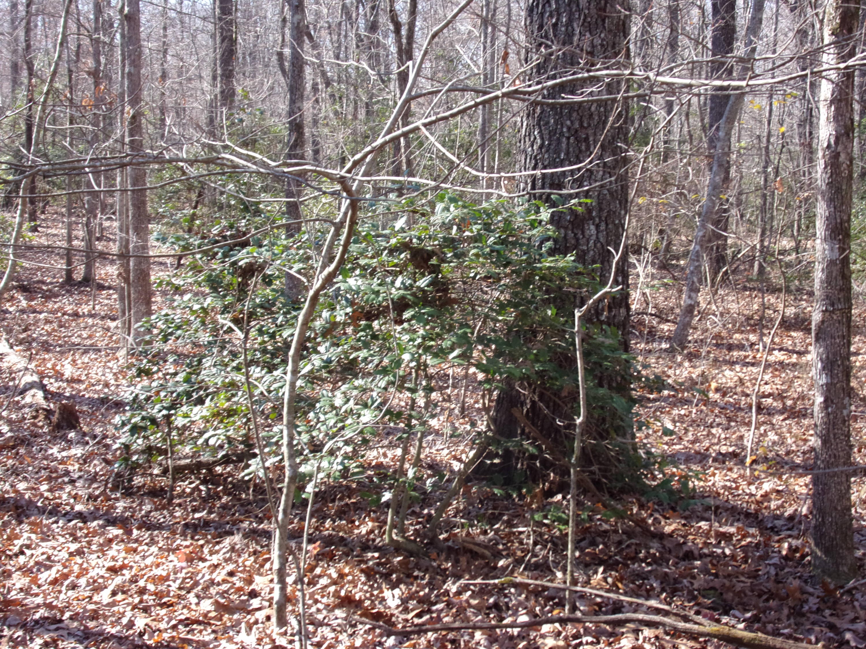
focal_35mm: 46
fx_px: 1151
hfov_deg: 41.2
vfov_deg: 31.5
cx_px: 433
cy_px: 324
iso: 80
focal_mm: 8.3
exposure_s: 1/80
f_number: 4.1
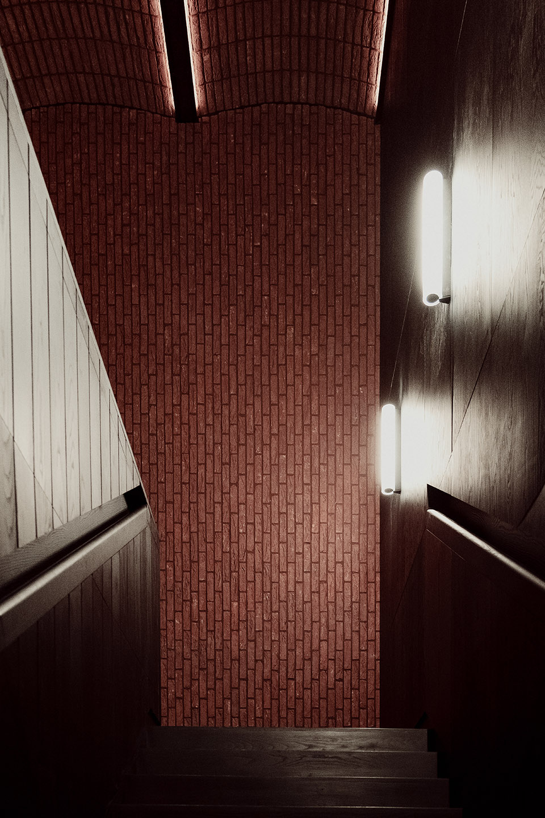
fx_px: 795
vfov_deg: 54.4
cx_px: 272
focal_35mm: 35
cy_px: 409
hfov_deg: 37.9
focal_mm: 23
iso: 2500
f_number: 2.8
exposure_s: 1/125
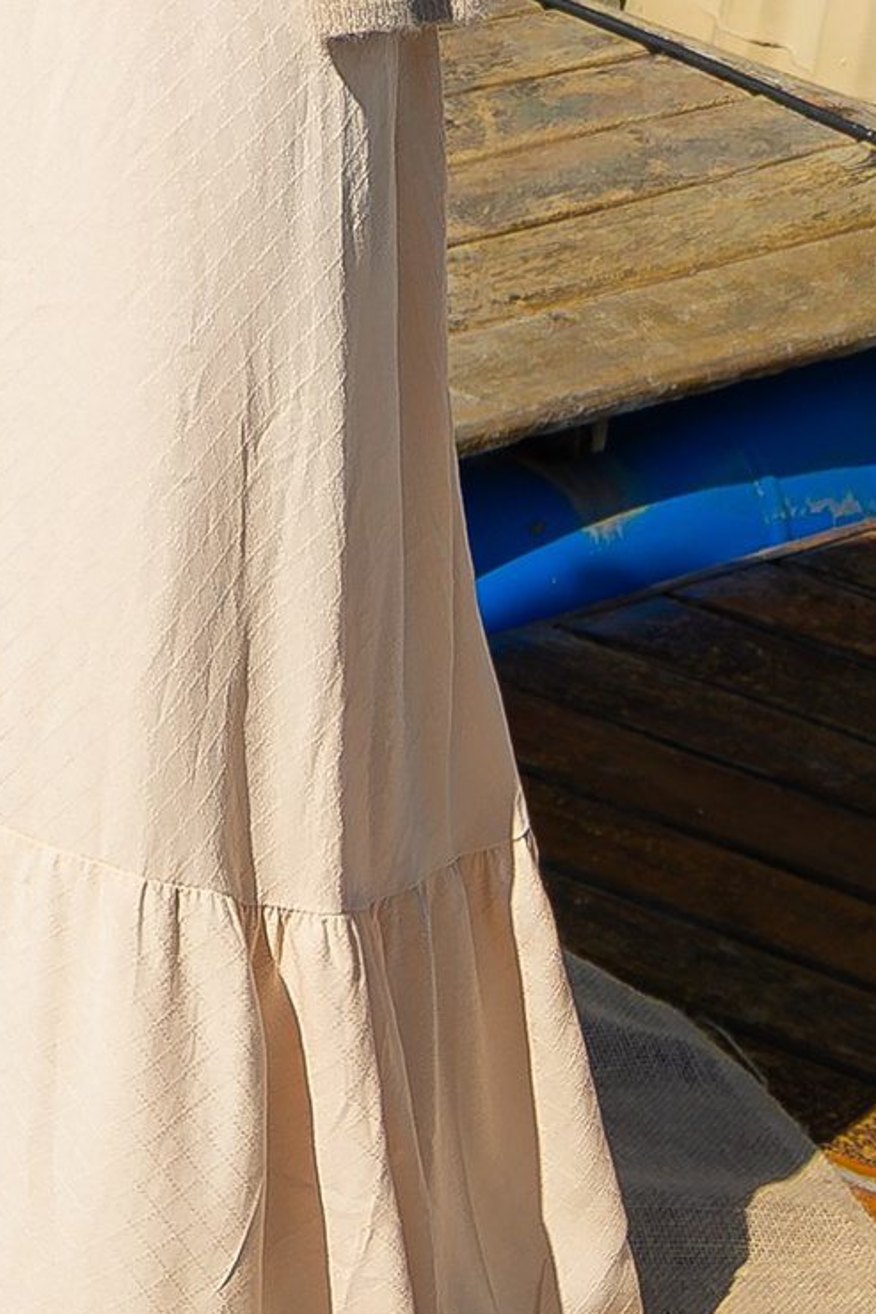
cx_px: 147
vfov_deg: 10.1
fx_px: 6822
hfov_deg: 7.3
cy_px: -1437
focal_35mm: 187
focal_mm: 24
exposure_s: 1/1600
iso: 160
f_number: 4.2
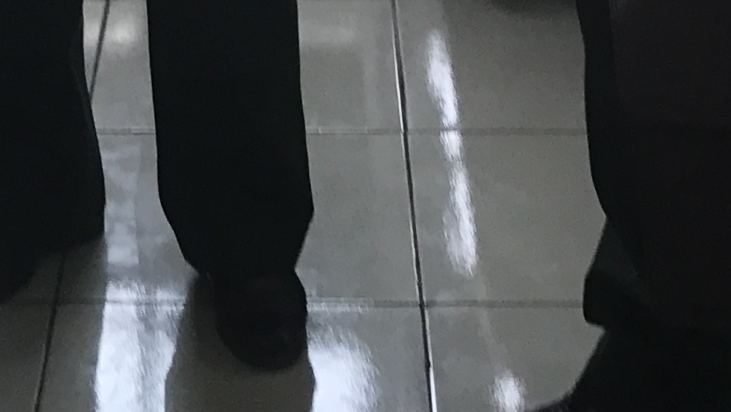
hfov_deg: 16.7
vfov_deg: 8.6
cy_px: -636
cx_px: 116
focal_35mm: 127
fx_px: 2462
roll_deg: +2.7
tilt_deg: -7.5
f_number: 1.8
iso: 20
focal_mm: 3.99
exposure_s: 1/50
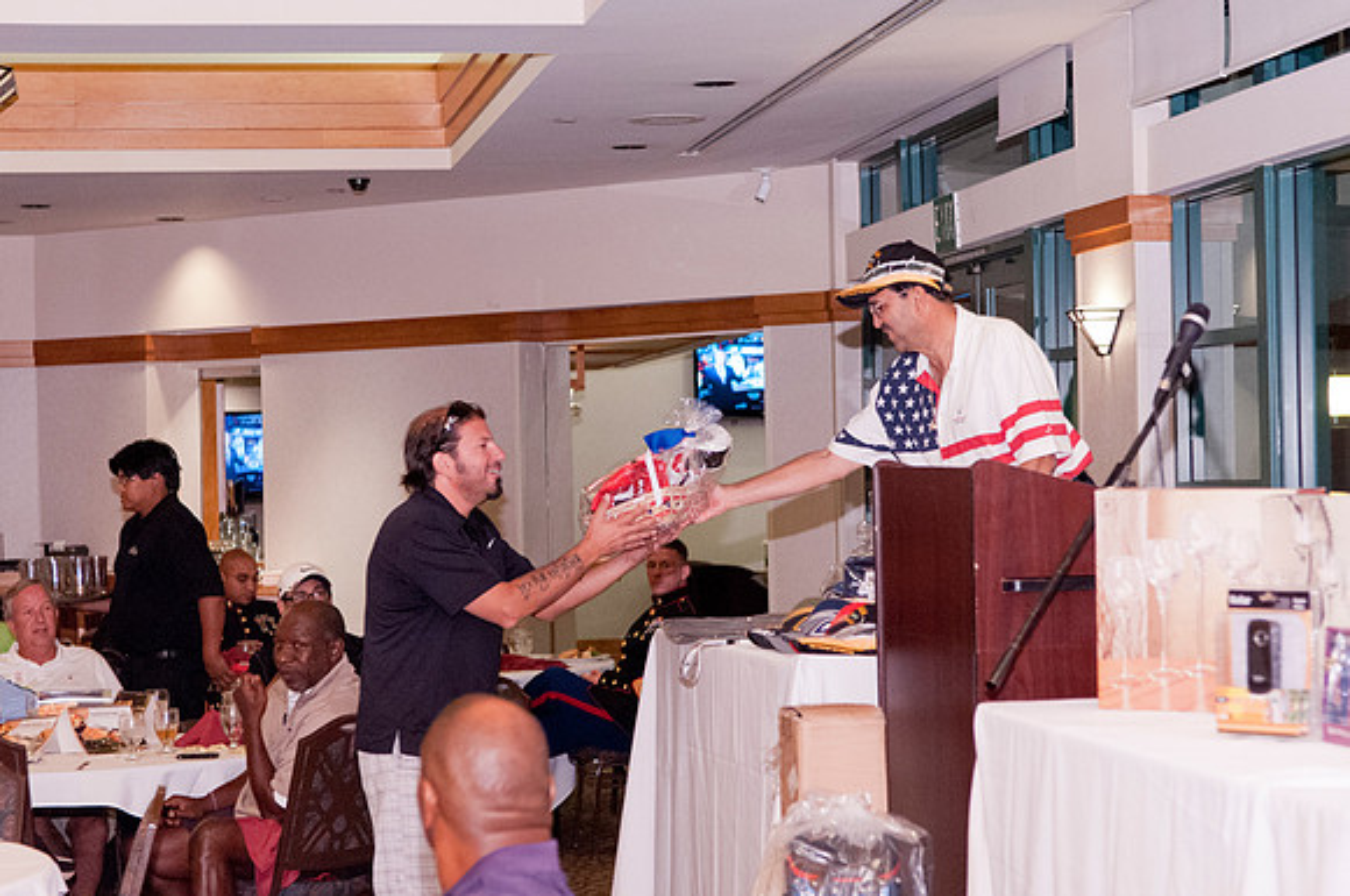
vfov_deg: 16.5
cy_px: 448
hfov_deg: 24.6
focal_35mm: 82
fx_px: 3089
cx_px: 675
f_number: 4
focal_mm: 55
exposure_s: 1/100
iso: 1250
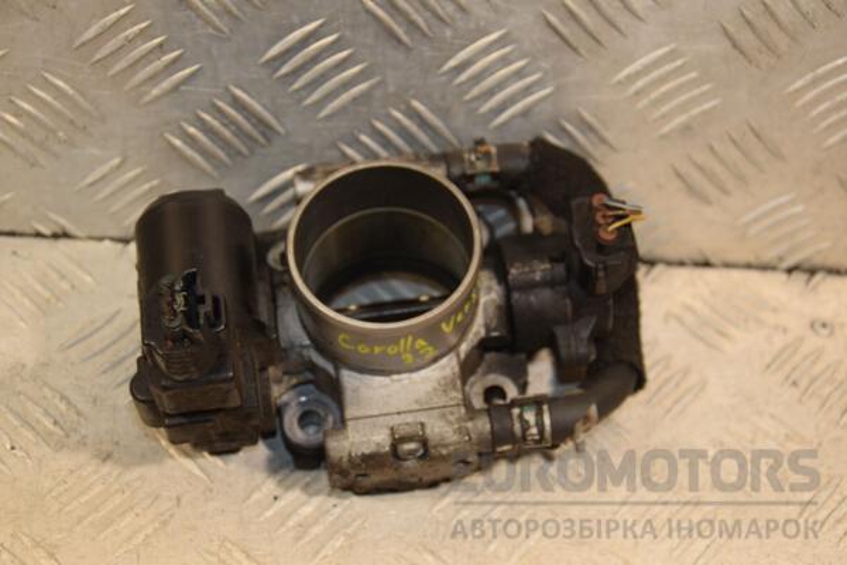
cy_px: 282
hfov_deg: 27.0
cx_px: 424
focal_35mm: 75
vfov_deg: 18.2
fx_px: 1764
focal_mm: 50
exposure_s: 1/160
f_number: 5
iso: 800
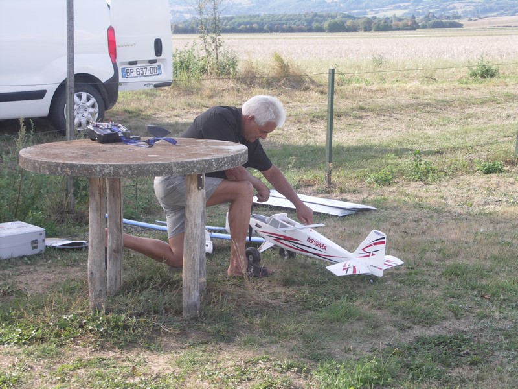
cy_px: 194
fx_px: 1197
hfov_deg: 24.4
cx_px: 259
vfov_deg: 18.4
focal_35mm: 80
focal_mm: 20.8
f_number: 4
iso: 50
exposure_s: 1/125
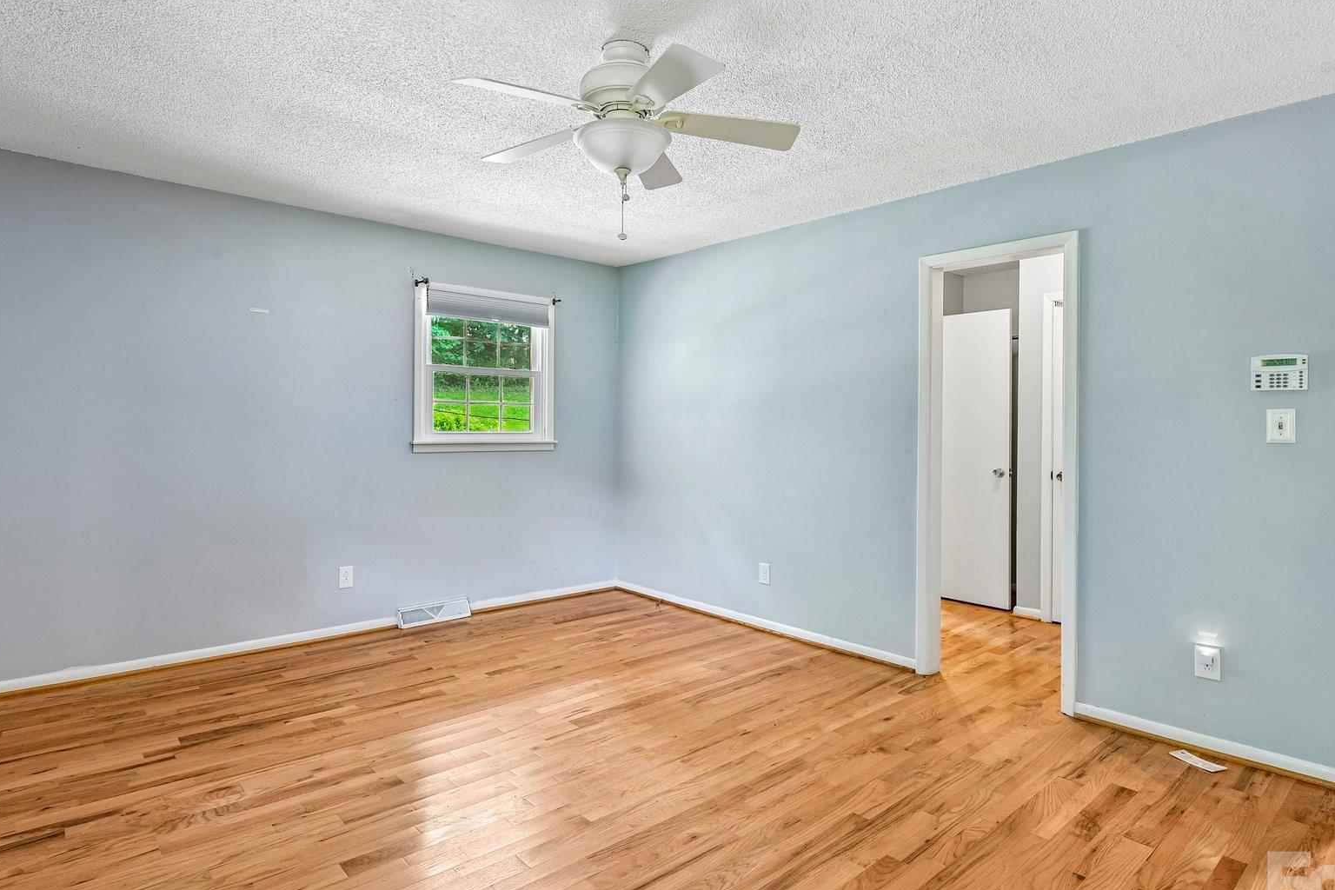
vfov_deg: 61.9
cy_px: 429
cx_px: 654
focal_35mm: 20
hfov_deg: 84.0
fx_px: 742
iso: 400
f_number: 8
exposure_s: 1/2.5
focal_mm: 15
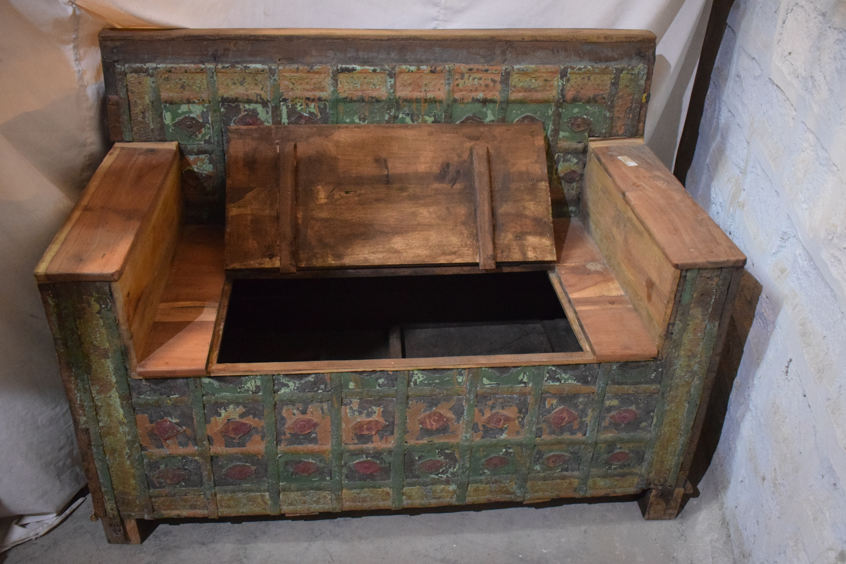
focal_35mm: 33
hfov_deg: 57.2
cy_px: 282
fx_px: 775
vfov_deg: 40.0
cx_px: 423
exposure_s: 1/30
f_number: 3.8
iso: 6400
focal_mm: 22
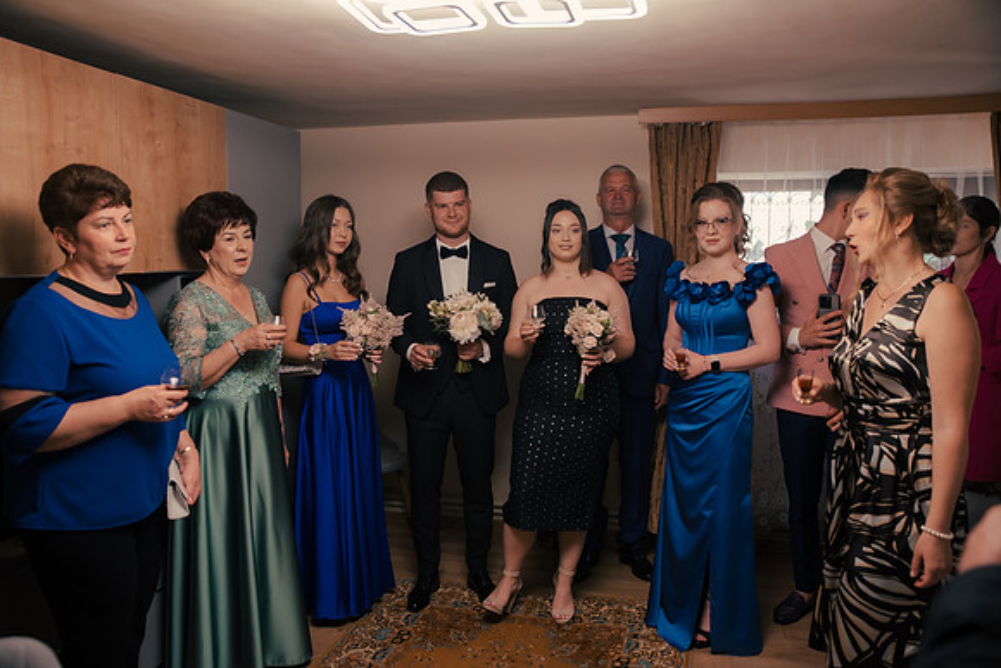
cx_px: 500
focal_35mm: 29
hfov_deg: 63.6
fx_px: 807
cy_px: 334
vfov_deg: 45.0
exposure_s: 1/200
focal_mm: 29
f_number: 3.2
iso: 800
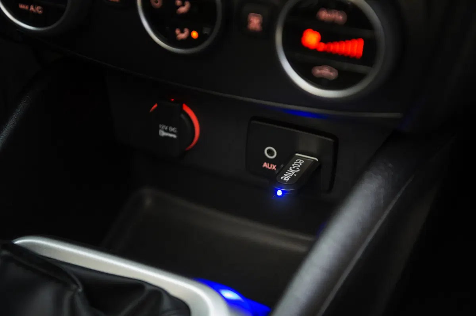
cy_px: 158
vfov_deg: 19.4
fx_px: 924
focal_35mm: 70
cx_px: 238
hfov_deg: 28.9
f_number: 4
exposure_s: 1/60
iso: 3200
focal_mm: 70
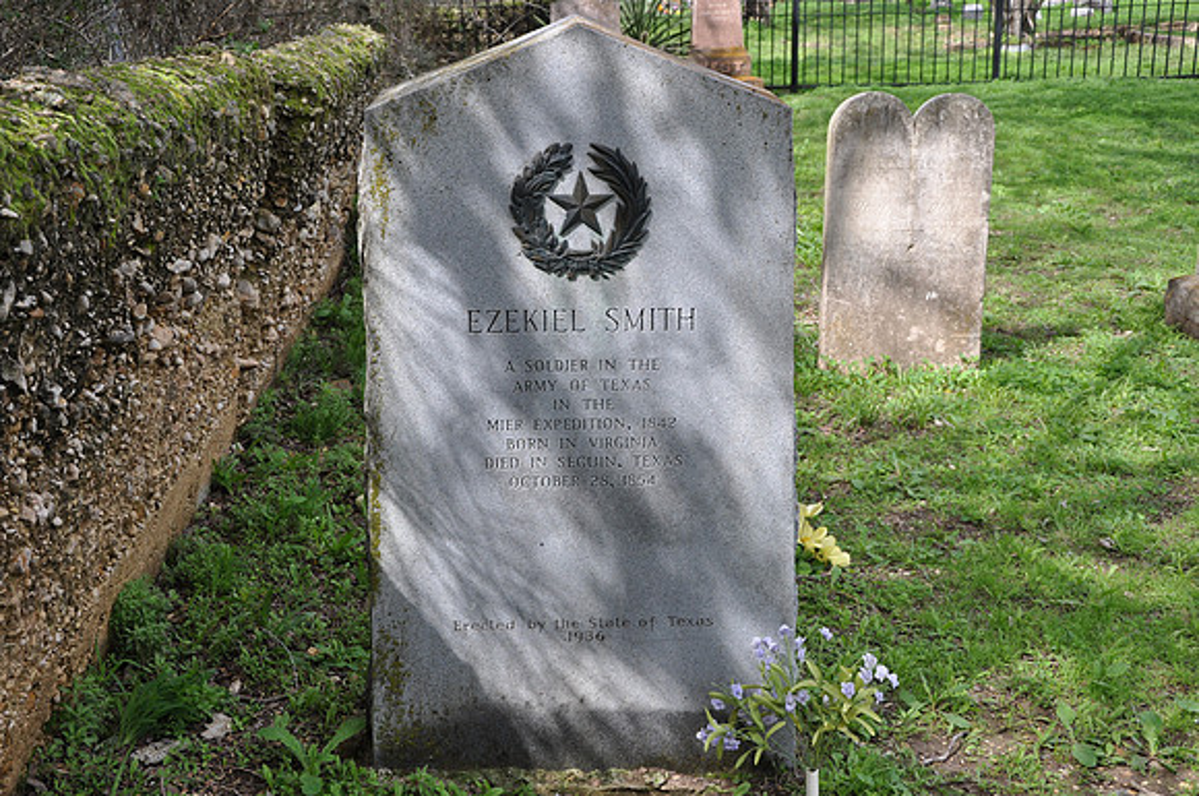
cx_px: 600
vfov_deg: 29.8
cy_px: 398
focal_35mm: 45
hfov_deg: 43.7
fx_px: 1497
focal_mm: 30
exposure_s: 1/200
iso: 200
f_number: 7.1
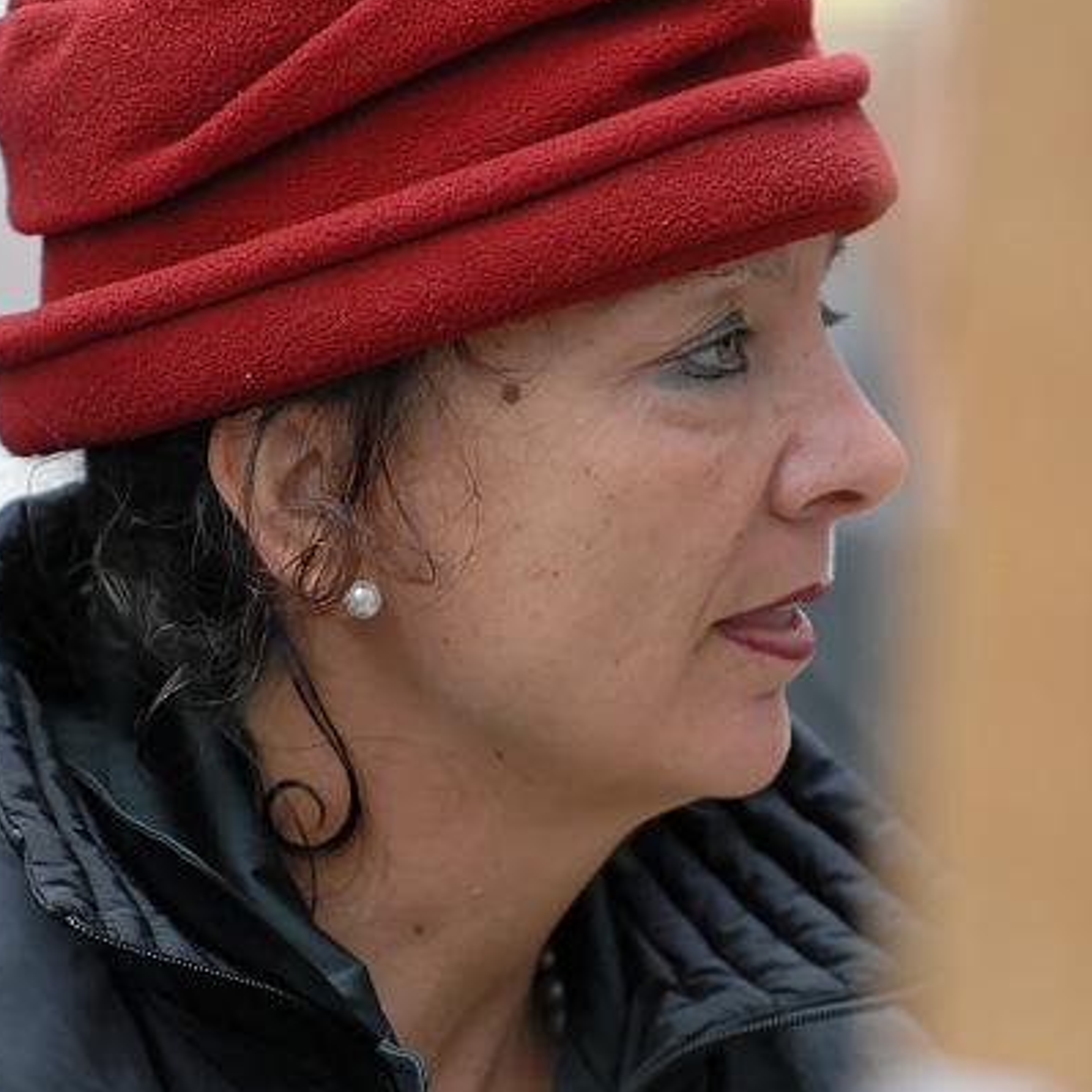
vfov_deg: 3.9
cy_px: 851
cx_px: 468
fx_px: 15989
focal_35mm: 448
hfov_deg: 3.9
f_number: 2.8
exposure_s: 1/200
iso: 400
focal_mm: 200
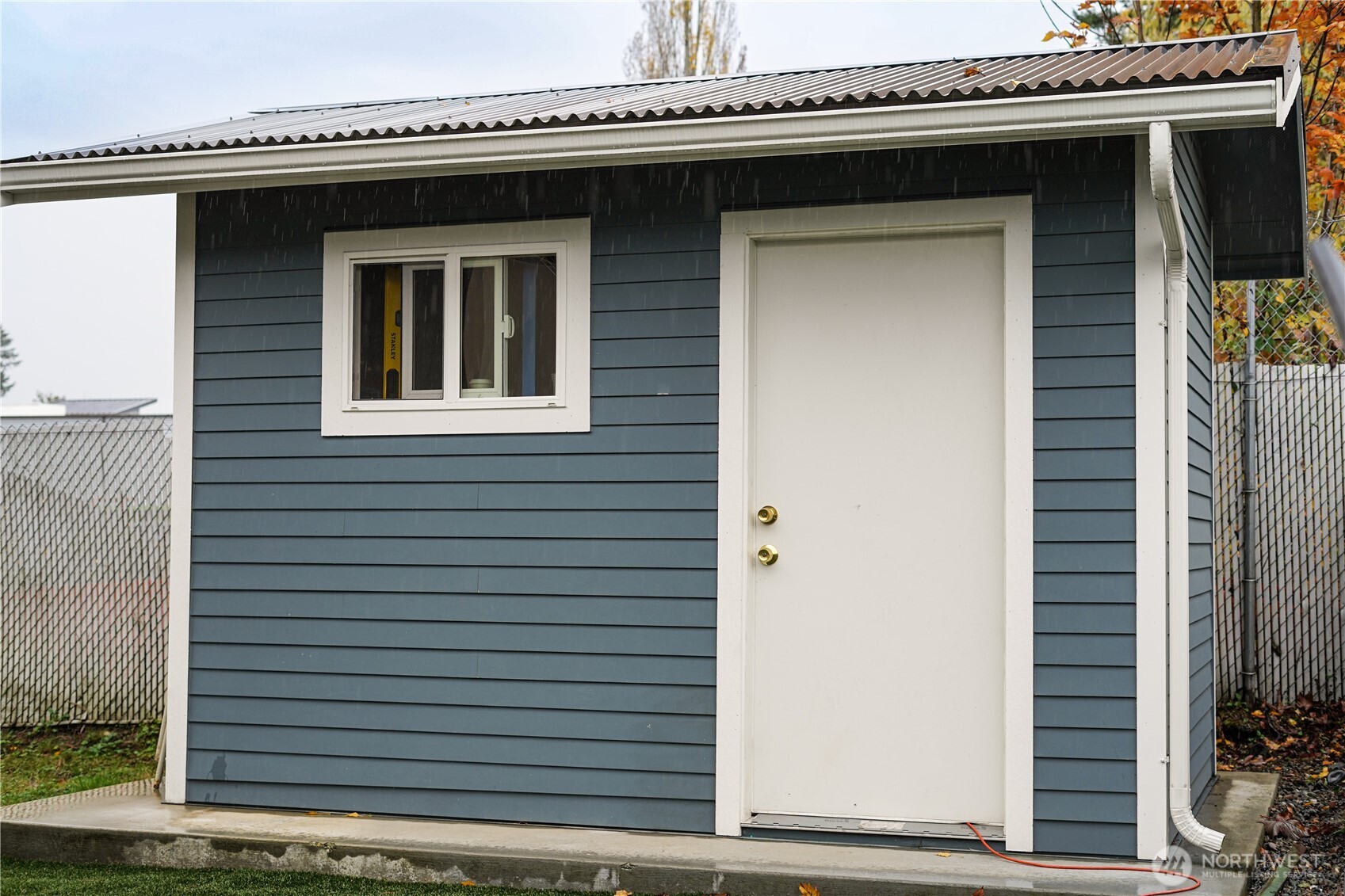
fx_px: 1868
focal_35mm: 50
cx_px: 672
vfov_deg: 27.0
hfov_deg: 39.6
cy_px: 448
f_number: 4
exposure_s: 1/160
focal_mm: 50
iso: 400
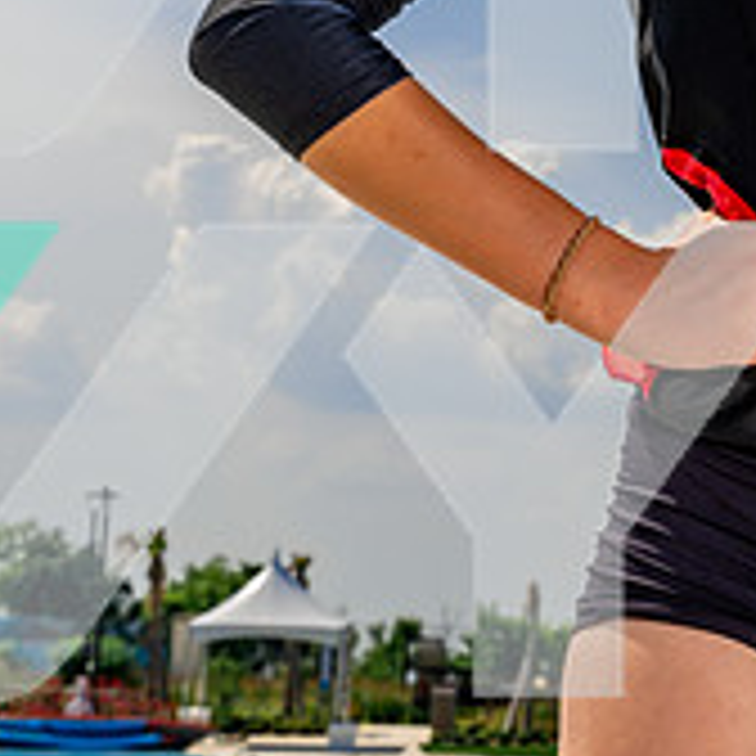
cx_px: 752
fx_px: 3855
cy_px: -83
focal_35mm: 156
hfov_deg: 11.1
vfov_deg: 11.0
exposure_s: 1/125
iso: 100
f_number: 13
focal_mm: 53
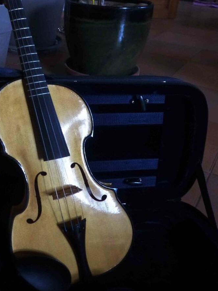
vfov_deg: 47.2
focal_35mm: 39
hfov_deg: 36.1
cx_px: 60
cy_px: 102
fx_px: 327
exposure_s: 1/10
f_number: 2.8
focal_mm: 4.5
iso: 800
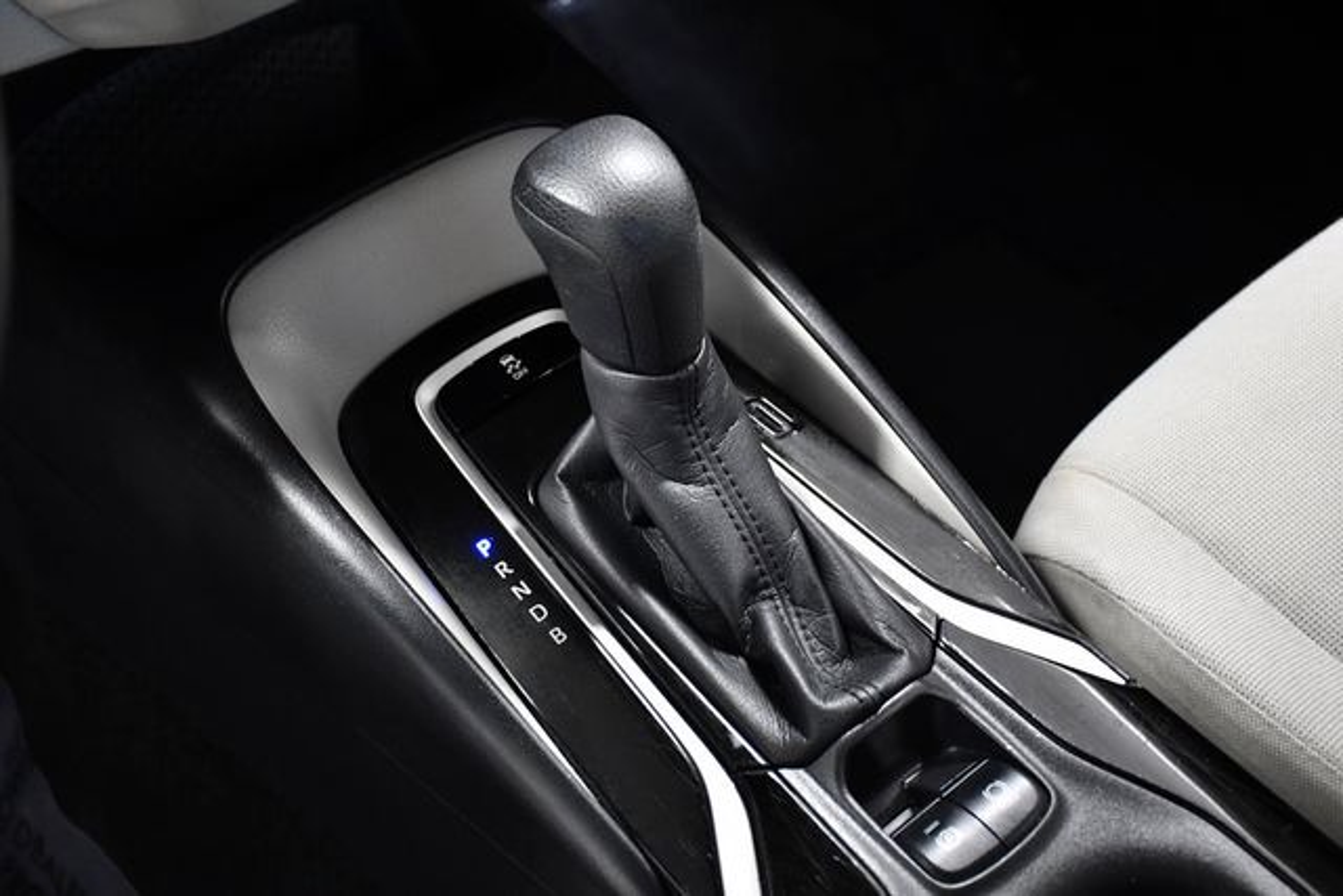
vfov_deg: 23.8
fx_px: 2127
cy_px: 448
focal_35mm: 57
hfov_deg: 35.0
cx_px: 672
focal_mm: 38
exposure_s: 1/100
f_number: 4.2
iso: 2500
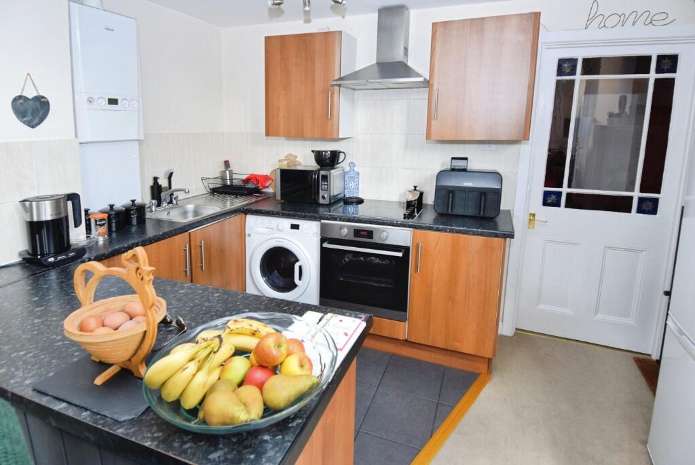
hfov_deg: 89.9
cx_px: 348
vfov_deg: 67.5
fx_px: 348
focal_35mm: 18
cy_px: 232
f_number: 4
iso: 900
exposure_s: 1/60
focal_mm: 12
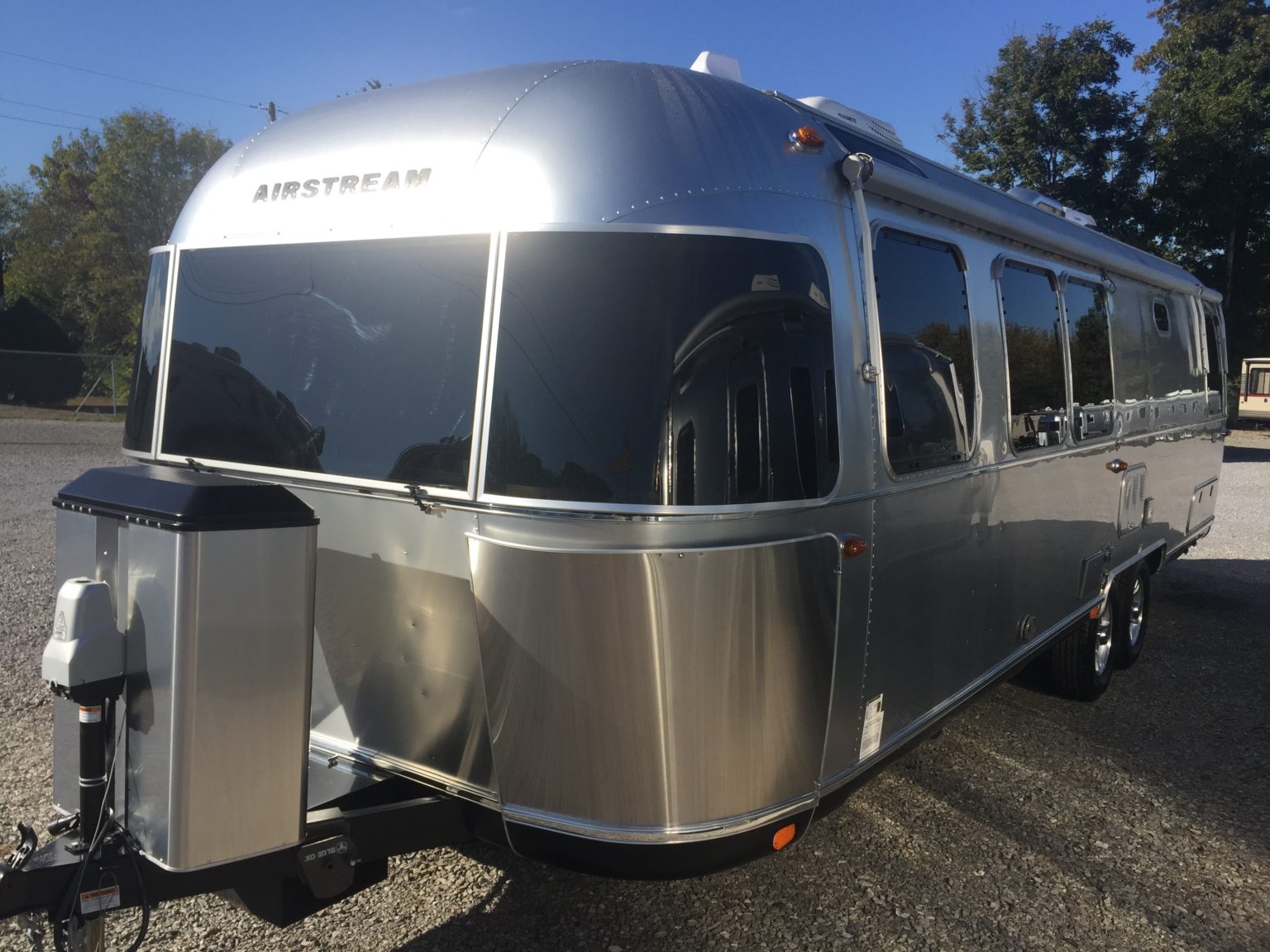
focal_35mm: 29
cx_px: 635
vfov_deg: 48.2
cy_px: 476
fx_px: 1064
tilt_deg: -6.1
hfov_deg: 61.7
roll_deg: -0.5
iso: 32
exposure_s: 1/2198
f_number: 2.2
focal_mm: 4.15
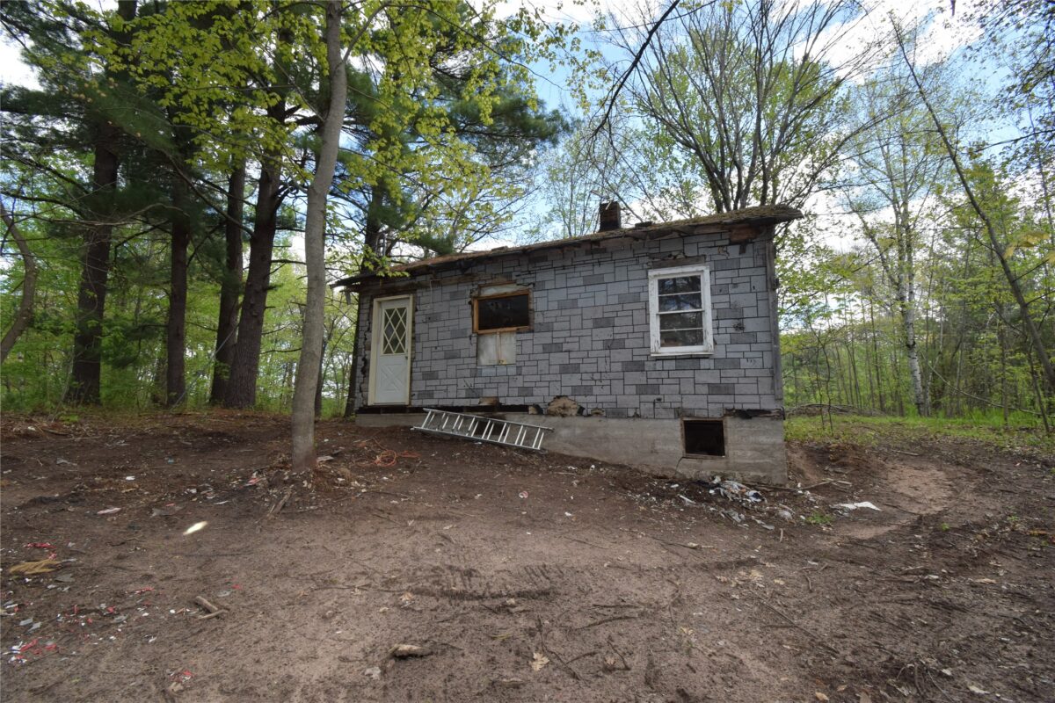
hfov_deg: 100.4
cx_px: 528
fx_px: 440
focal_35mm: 15
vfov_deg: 77.3
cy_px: 352
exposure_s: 1/200
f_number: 10
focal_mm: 10
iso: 320
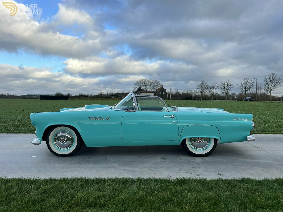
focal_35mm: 26
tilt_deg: +0.8
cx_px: 142
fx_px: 213
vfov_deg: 53.1
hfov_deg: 67.3
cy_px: 106
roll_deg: -1.0
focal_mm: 5.7
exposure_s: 1/1344
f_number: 1.5
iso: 50
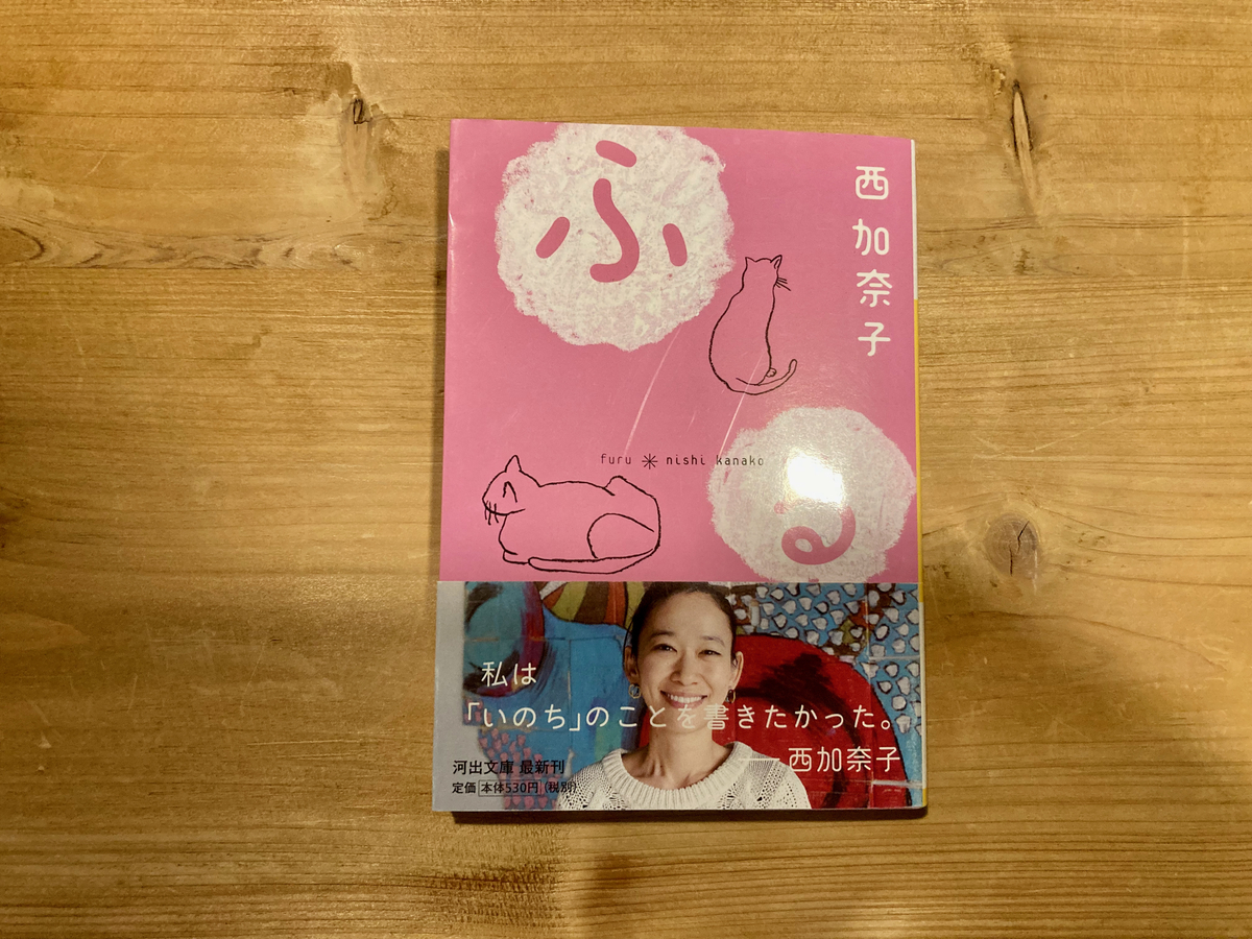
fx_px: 1013
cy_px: 470
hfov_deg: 63.4
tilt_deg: -85.5
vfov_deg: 49.7
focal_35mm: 28
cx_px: 626
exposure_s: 1/60
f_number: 1.8
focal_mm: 3.99
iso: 250
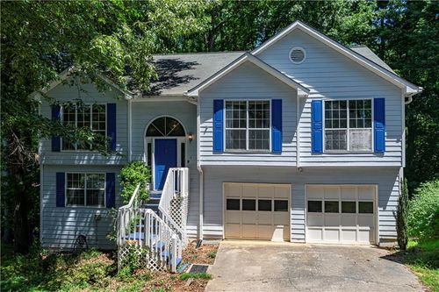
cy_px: 146
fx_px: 329
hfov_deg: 67.4
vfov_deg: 47.9
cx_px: 220
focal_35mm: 27
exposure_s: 1/250
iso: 200
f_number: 8
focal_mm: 18
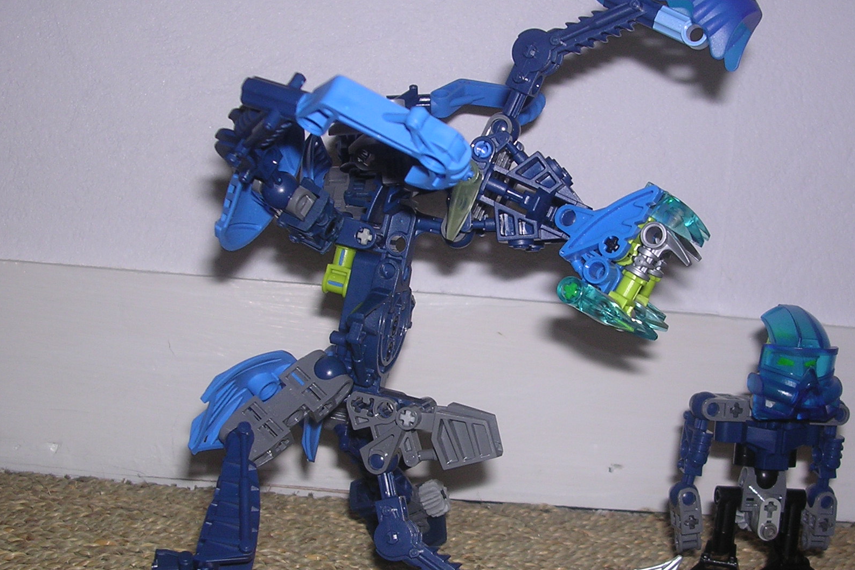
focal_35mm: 51
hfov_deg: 38.7
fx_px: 1211
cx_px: 508
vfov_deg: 26.5
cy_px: 328
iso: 100
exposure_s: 1/60.1
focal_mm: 5.8
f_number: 2.8
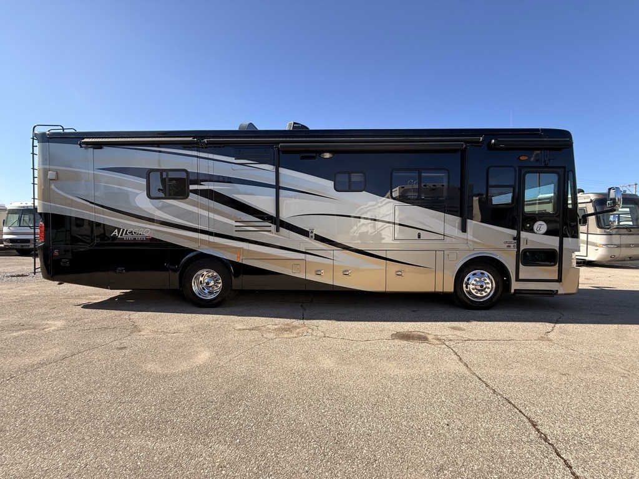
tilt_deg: -1.4
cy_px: 240
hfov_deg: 102.1
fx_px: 258
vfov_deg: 85.7
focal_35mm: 14
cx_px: 320
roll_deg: -0.9
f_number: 2.2
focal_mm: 2.22
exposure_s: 1/799
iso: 50
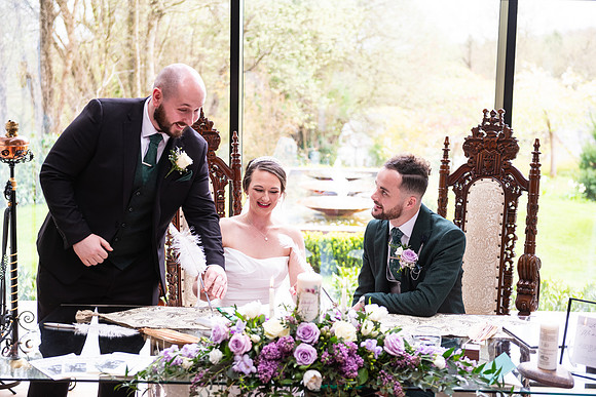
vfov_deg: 24.2
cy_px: 198
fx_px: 927
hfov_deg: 35.6
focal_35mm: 56
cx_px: 298
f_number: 3.5
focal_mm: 56
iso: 500
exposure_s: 1/200
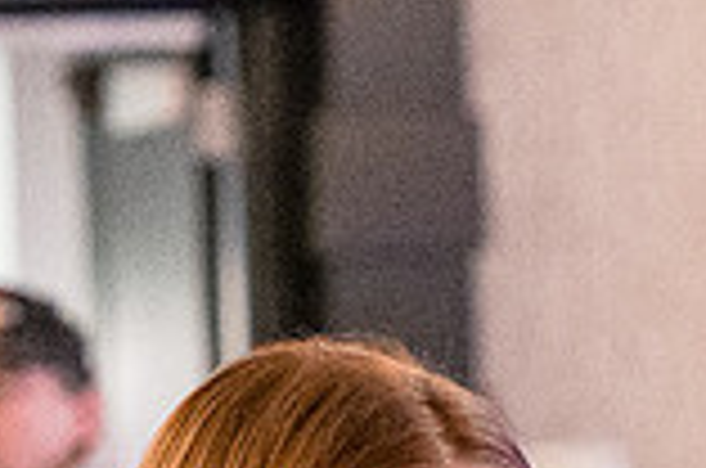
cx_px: 661
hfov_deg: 4.1
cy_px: 866
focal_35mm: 504
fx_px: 9864
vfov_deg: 2.7
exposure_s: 1/60
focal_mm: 91
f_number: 4.5
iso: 12800
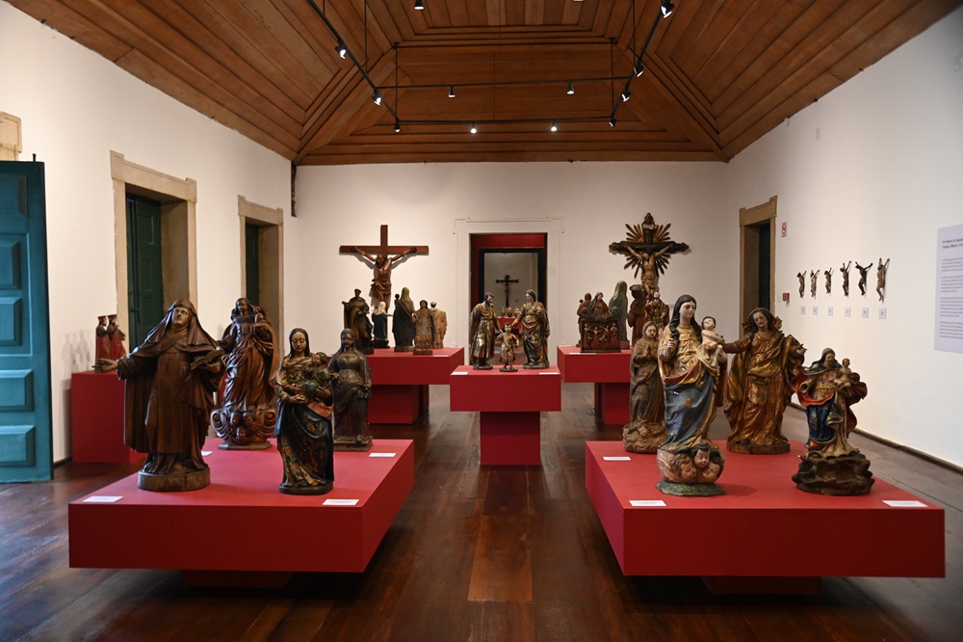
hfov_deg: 60.3
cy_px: 321
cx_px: 482
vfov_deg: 42.3
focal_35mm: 31
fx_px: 829
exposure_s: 1/100
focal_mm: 31
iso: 3200
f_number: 4
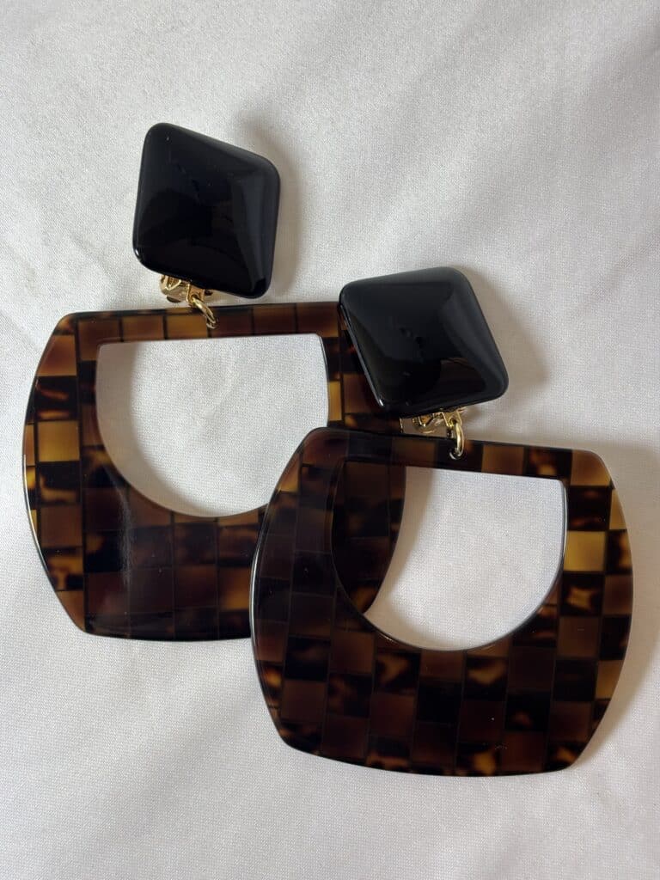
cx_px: 330
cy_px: 440
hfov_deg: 28.0
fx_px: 1322
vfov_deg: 36.8
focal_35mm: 52
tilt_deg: -83.1
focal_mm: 5.96
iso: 32
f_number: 1.6
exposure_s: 1/100
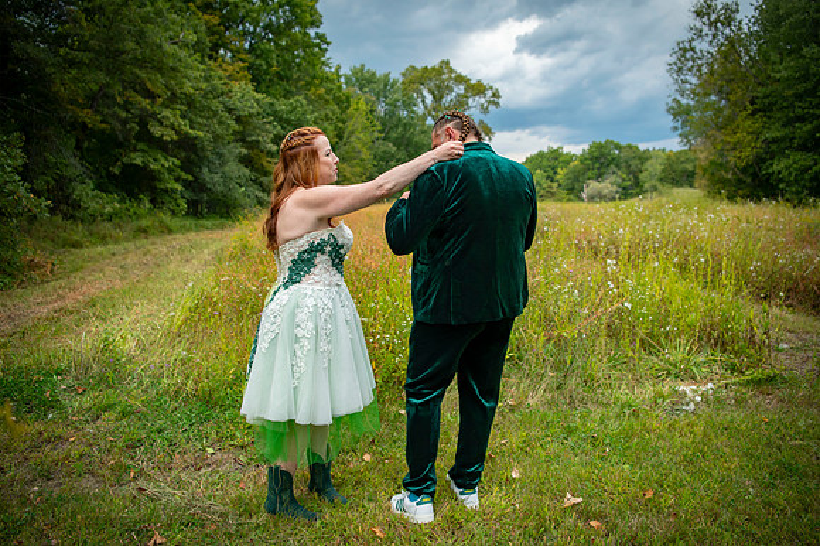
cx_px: 410
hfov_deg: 72.8
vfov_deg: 52.2
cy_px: 273
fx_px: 556
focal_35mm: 24
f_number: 2.8
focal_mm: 24
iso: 400
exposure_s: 1/2500
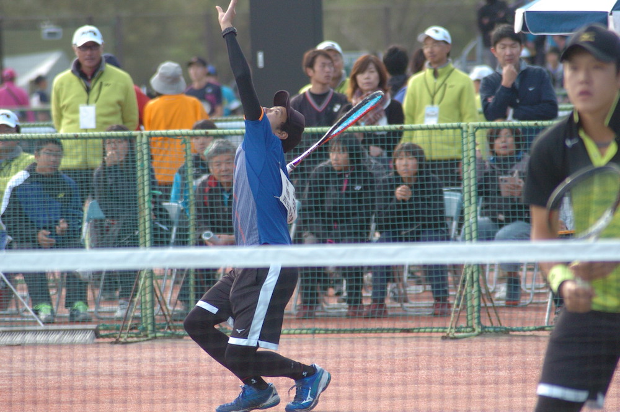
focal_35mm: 405
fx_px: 6969
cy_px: 206
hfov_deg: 5.1
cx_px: 310
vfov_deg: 3.4
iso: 560
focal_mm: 270
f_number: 5.3
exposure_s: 1/500
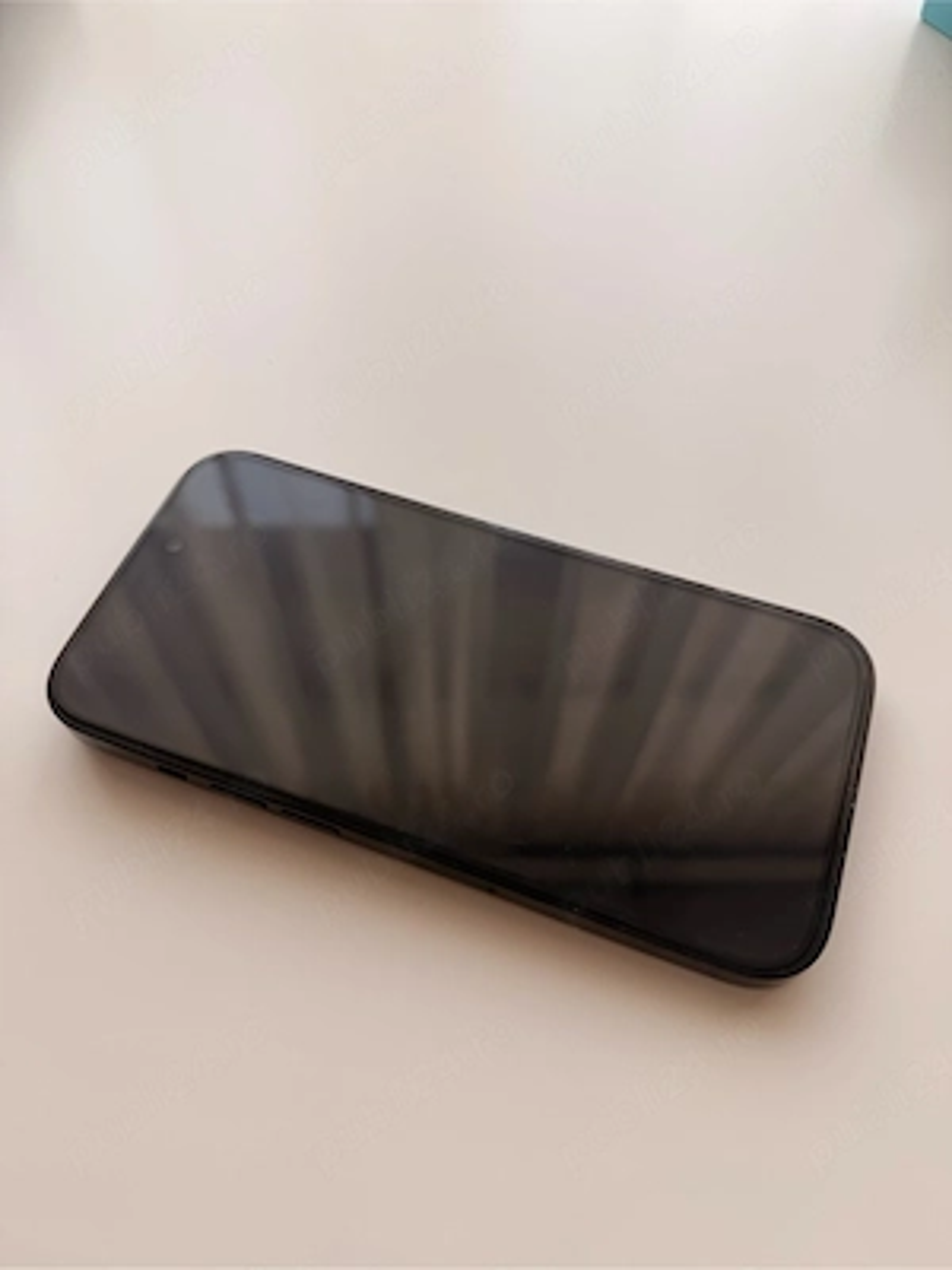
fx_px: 880
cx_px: 476
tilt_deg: -58.0
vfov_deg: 71.6
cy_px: 635
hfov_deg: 56.8
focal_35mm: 24
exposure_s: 1/100
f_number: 1.78
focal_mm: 6.76
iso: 80
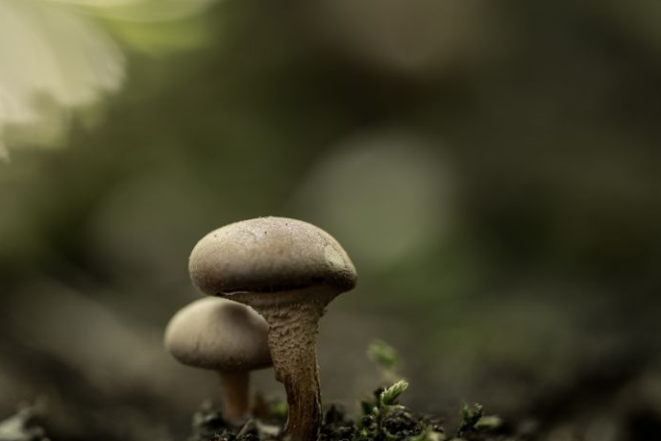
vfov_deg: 8.7
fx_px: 2883
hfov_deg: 13.0
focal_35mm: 157
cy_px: 125
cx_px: 152
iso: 200
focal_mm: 90
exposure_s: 1/20
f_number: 2.8
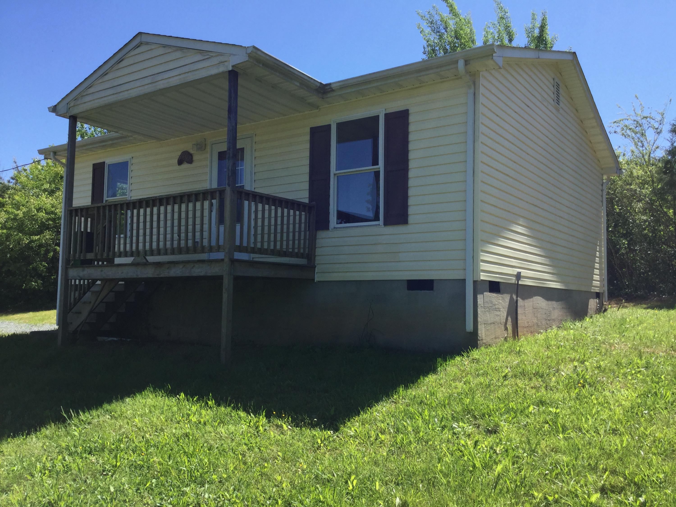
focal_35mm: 31
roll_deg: -1.2
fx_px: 605
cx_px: 338
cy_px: 254
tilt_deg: +2.8
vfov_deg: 45.4
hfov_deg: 58.4
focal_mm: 3.3
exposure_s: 1/702
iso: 25
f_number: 2.4
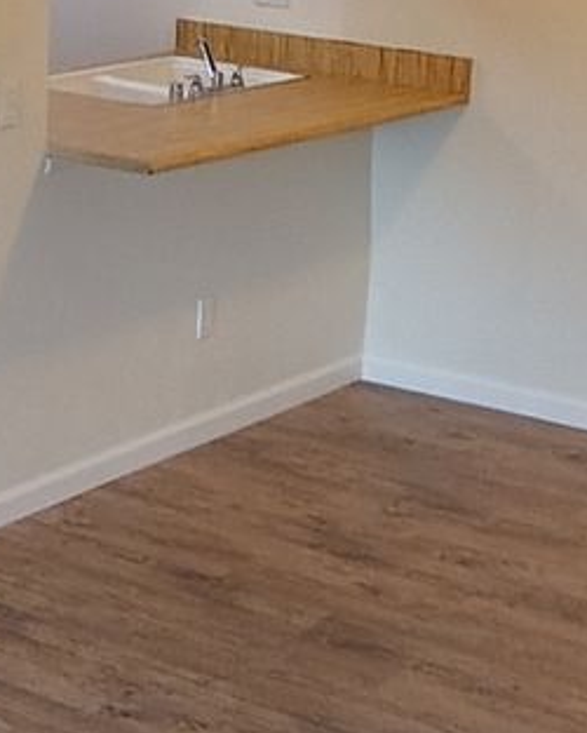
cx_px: 157
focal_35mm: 96
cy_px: 150
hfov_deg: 16.0
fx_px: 2083
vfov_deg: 19.7
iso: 808
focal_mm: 2.13
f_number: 2.2
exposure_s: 1/24
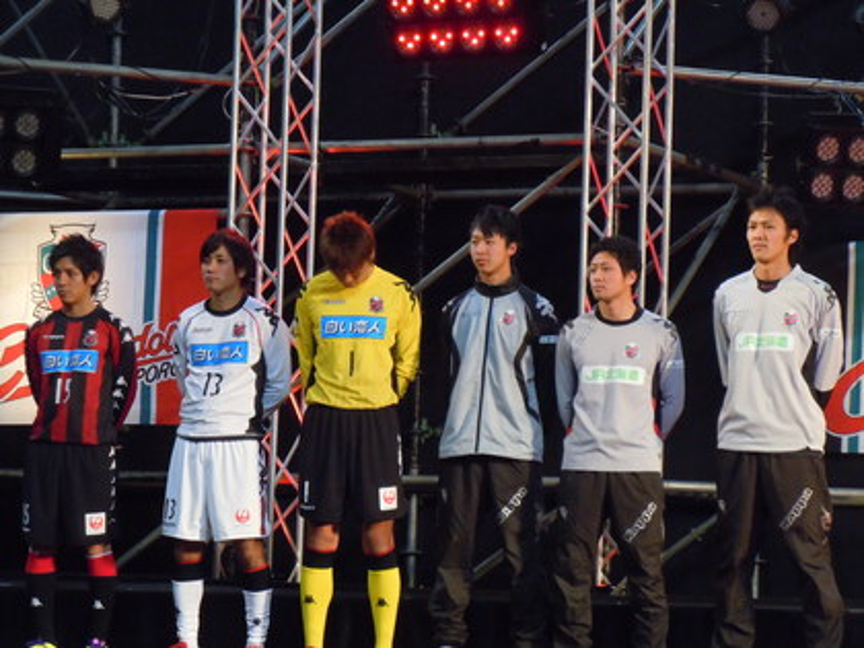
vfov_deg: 11.1
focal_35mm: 133
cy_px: 324
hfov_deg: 14.8
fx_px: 3320
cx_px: 432
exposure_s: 1/125
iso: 800
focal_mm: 24
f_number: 4.6
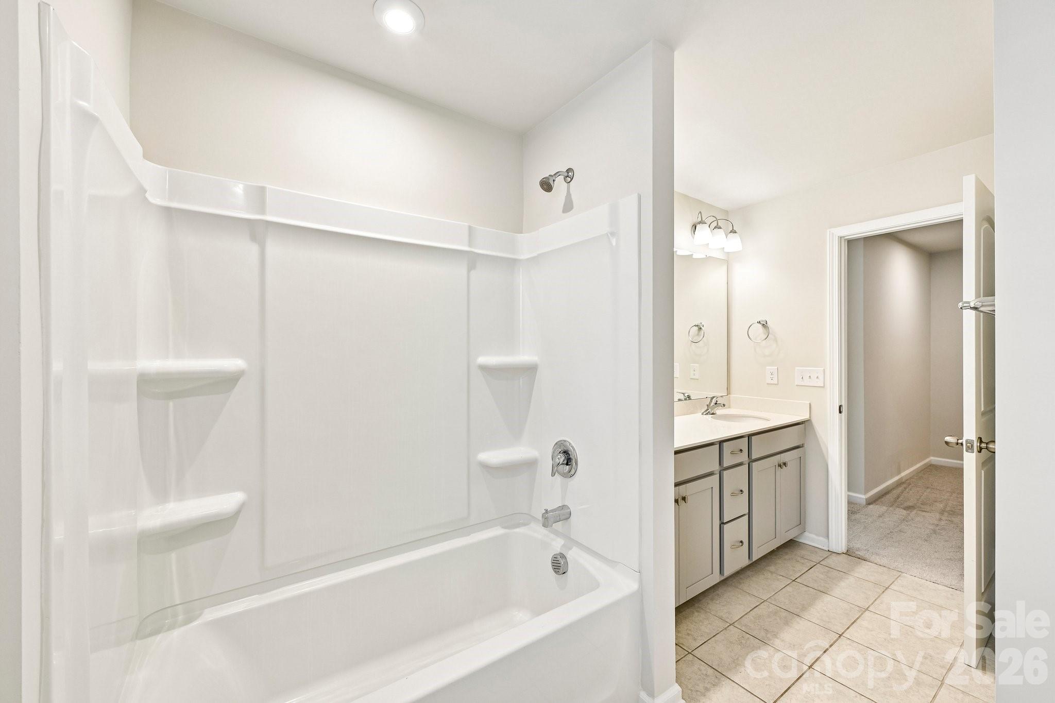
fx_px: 410
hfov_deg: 104.3
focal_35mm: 14
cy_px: 352
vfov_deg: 81.2
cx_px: 528
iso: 125
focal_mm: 14
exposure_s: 1/15
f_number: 8
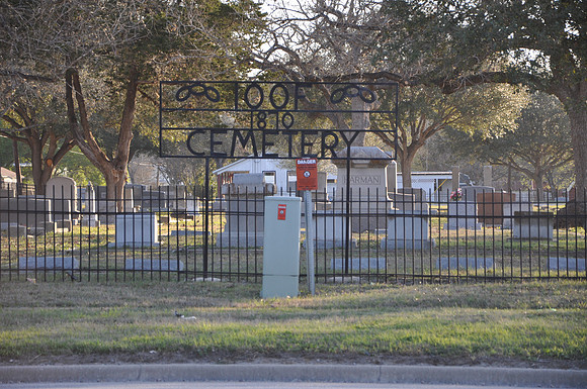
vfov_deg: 8.7
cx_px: 294
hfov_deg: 13.1
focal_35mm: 158
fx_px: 2565
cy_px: 194
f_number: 5.6
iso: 400
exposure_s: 1/80
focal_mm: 105
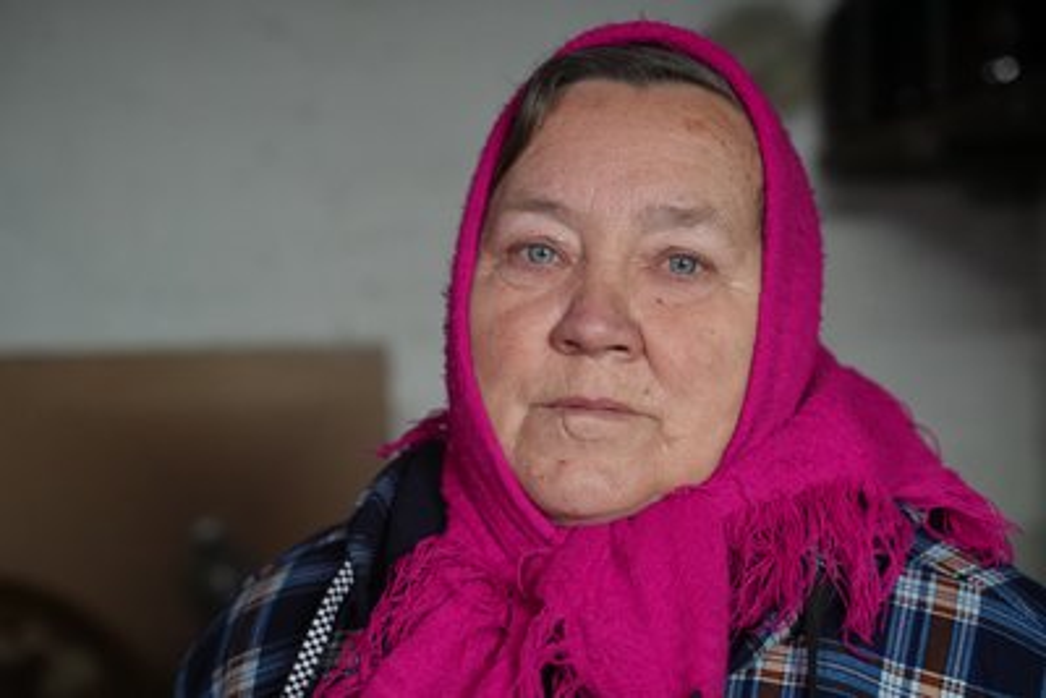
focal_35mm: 70
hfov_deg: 28.8
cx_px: 523
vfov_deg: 19.5
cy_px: 349
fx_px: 2035
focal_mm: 70
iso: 8000
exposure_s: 1/160
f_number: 4
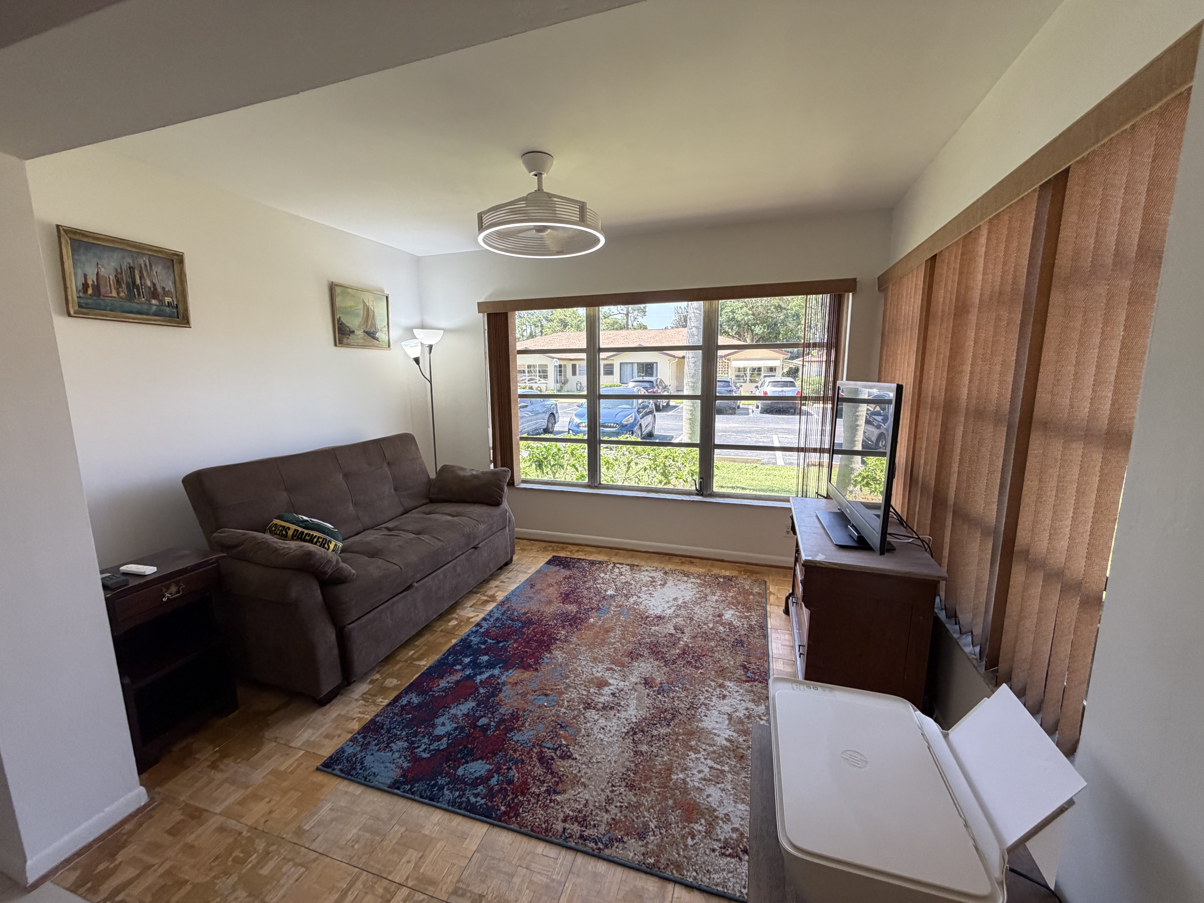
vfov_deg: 85.7
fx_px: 487
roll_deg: +1.1
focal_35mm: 14
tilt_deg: -9.0
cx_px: 602
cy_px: 452
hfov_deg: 102.1
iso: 200
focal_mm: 2.22
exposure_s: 1/120
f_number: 2.2
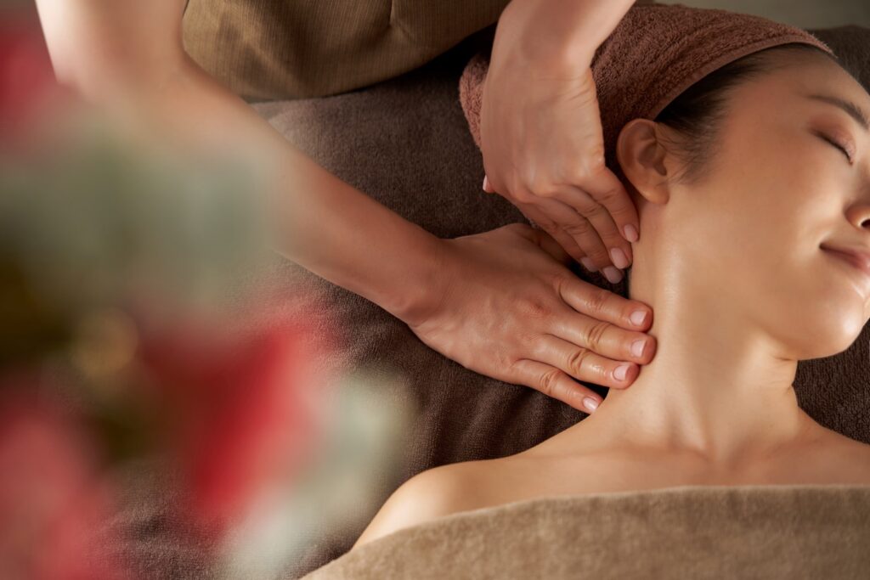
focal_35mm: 72
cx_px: 435
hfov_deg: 28.1
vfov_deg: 18.9
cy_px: 290
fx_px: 1740
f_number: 4
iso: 640
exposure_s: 1/100
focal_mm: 72
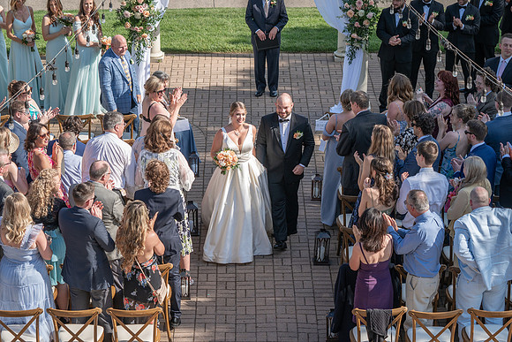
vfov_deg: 13.7
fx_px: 1423
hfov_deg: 20.4
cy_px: 213
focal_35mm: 100
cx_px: 267
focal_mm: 79
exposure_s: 1/320
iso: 100
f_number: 5.6
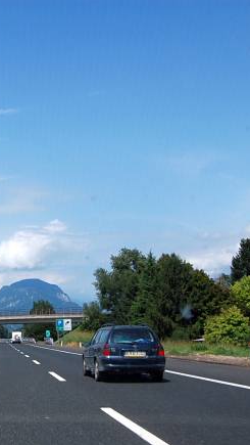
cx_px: -21
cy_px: 222
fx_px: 645
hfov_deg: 20.9
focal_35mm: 55
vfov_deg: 38.0
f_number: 10
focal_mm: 23
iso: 200
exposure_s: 1/320
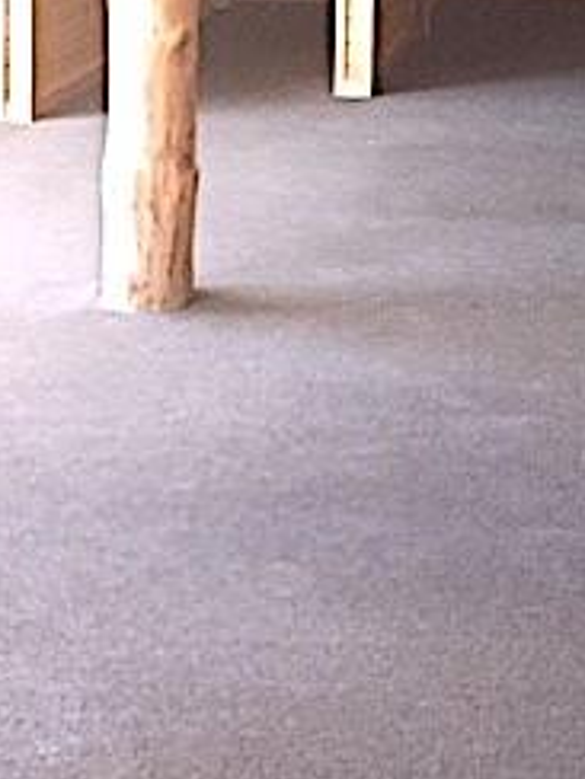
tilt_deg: -5.7
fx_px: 1713
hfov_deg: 19.1
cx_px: 495
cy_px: -35
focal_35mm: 76
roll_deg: -2.1
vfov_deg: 24.3
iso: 160
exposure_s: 1/30
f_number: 2.2
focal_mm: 4.15
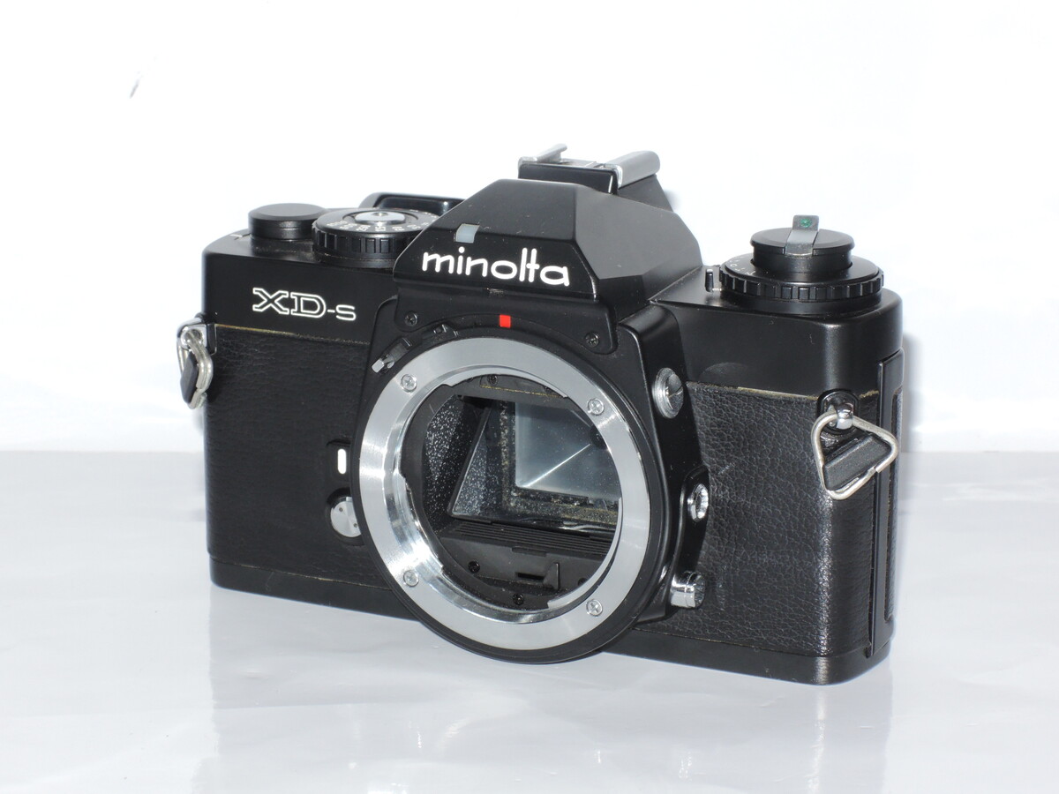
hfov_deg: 18.7
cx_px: 530
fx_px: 3212
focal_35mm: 105
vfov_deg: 14.1
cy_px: 397
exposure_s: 1/60
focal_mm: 22.4
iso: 400
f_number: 7.3
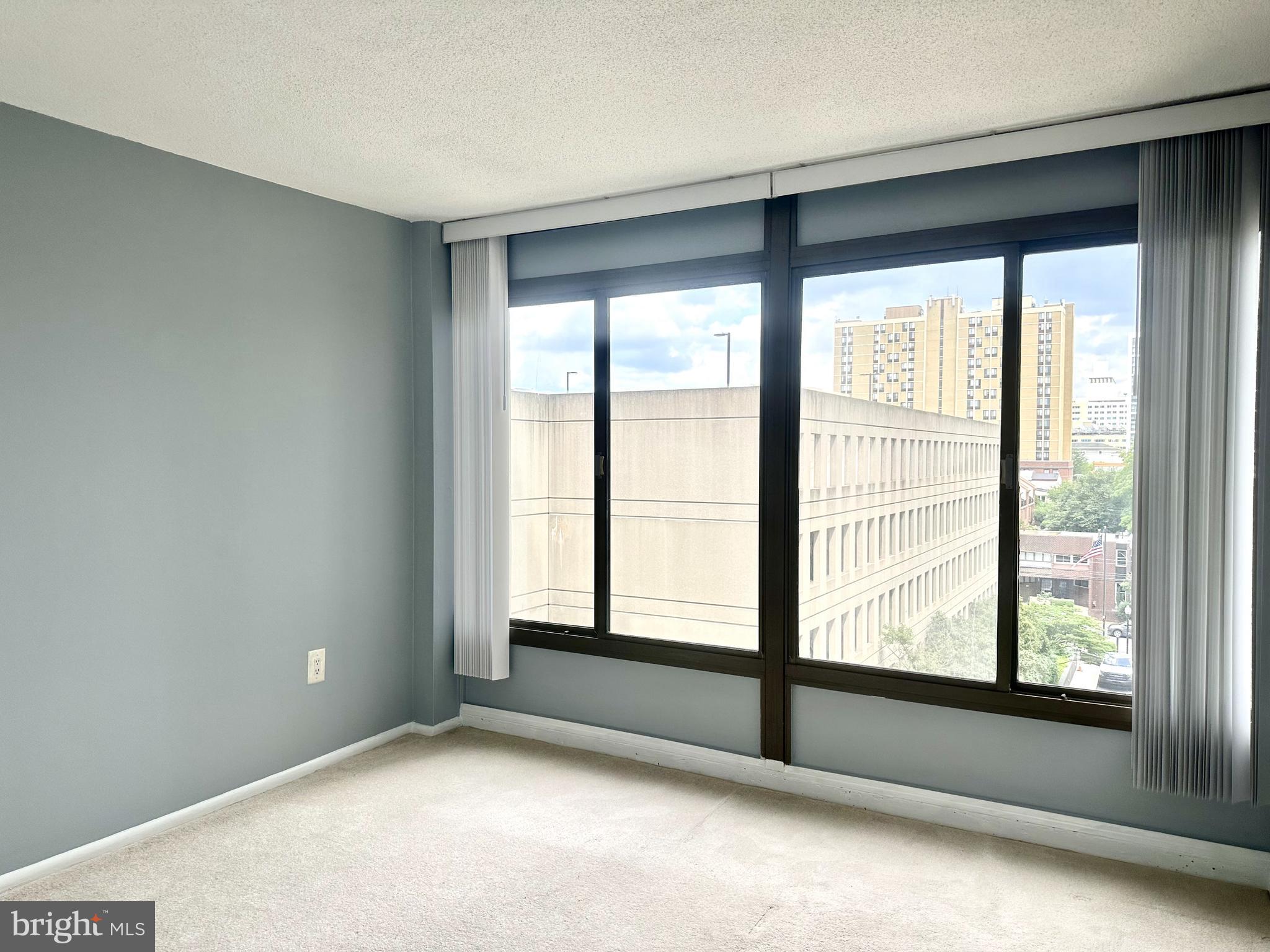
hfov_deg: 71.6
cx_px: 635
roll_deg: -0.4
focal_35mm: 24
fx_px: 881
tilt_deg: -1.8
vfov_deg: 56.8
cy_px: 476
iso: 80
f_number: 1.78
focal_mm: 6.86
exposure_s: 1/477
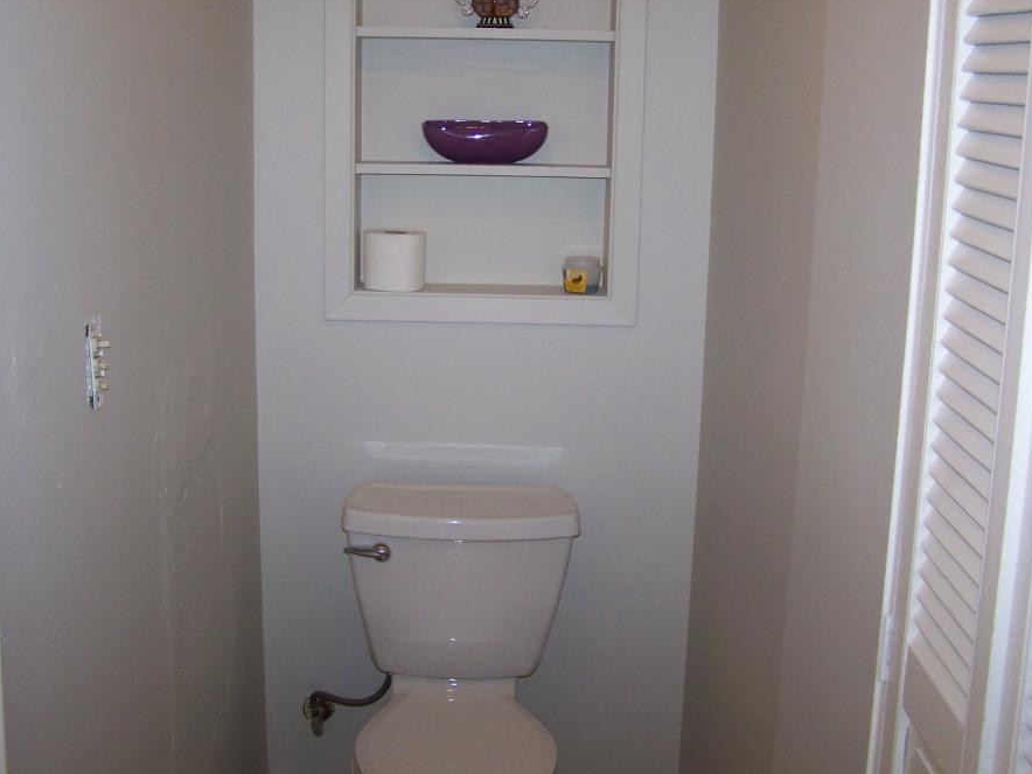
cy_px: 329
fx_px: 1312
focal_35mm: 44
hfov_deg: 42.9
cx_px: 484
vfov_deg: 32.8
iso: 80
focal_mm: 6.3
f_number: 2.8
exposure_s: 1/60
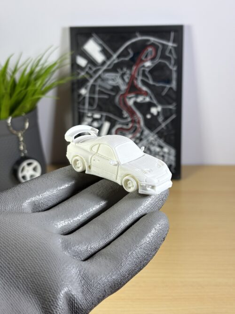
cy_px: 157
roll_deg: +1.4
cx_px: 118
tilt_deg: -23.5
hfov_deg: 28.0
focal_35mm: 52
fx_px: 471
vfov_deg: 36.8
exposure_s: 1/117
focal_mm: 5.96
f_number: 1.6
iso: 32
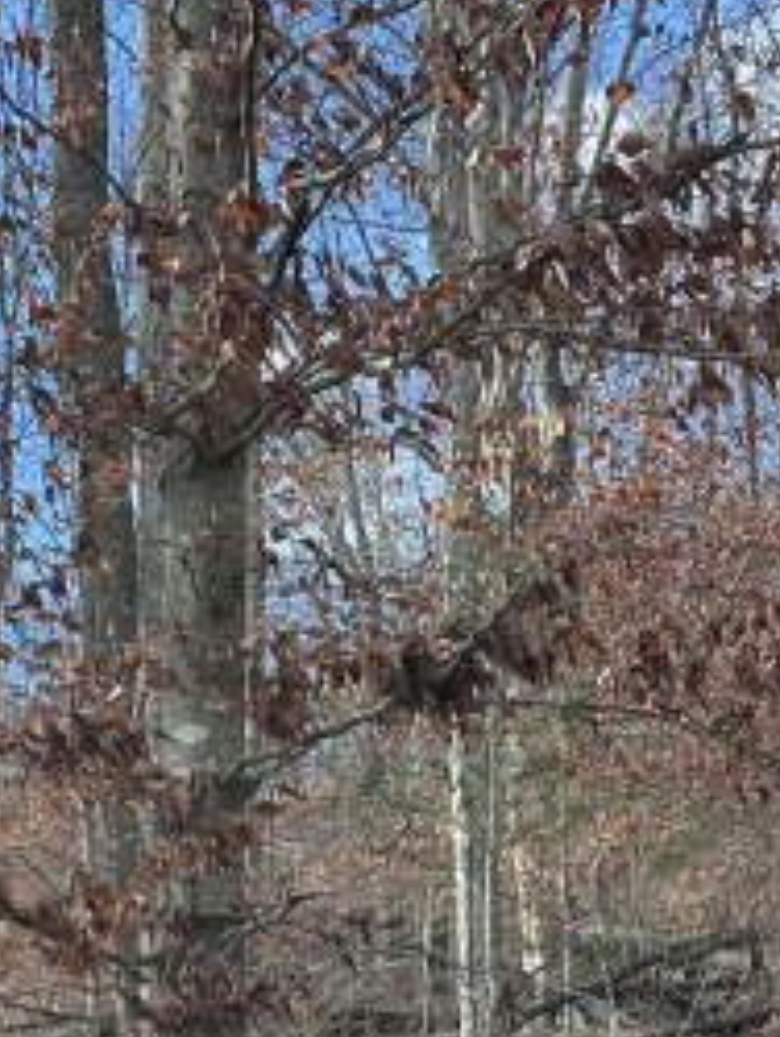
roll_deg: -3.9
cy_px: 1321
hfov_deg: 20.9
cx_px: -232
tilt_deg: +7.9
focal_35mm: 64
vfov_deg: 26.1
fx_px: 1920
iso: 80
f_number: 1.78
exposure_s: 1/672
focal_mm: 6.86
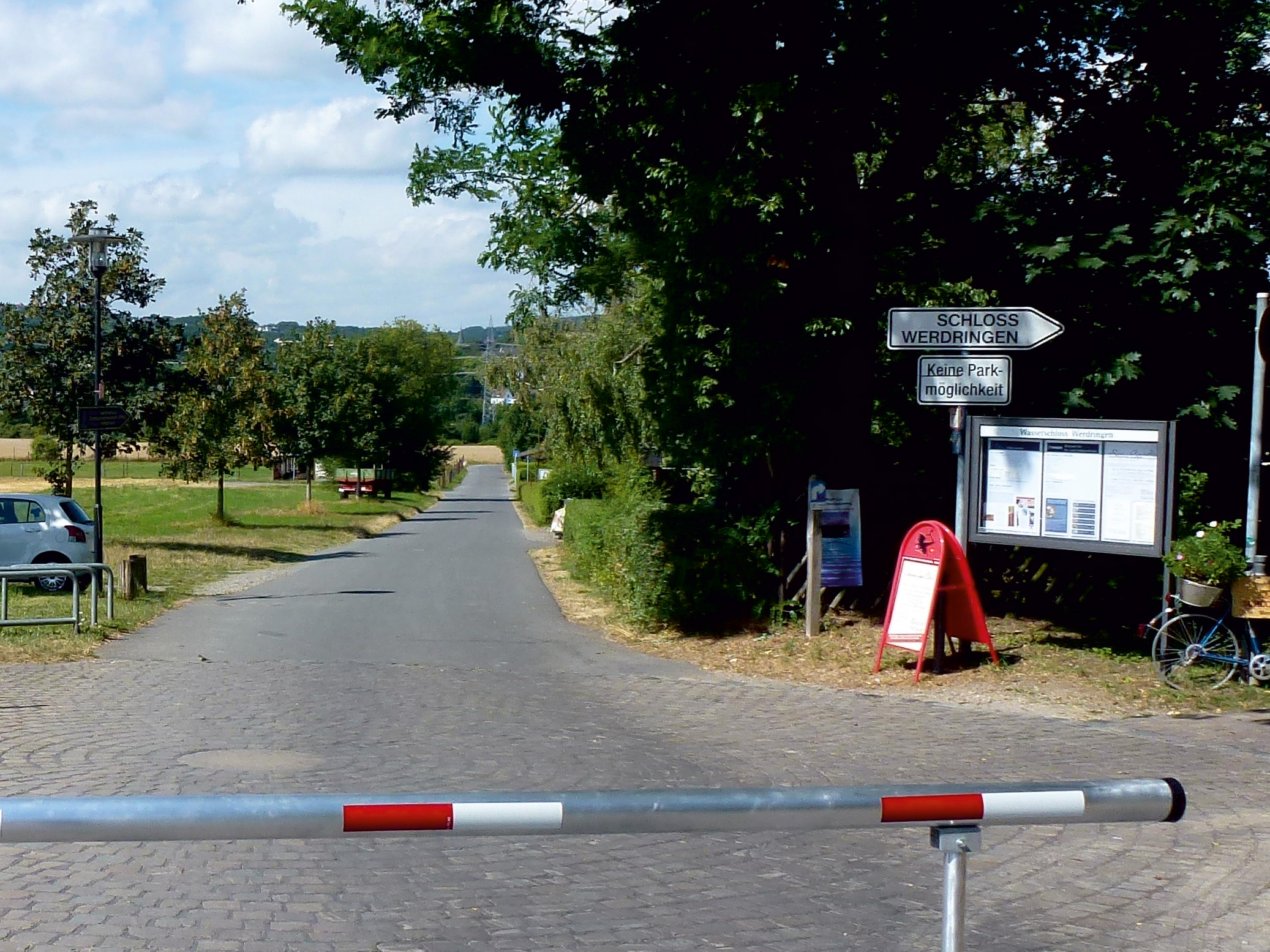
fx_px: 1834
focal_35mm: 50
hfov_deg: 36.6
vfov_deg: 29.1
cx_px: 221
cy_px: 490
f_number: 4
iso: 100
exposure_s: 1/800
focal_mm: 4.3
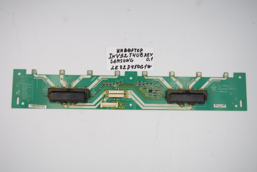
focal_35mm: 43
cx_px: 128
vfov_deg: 31.2
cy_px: 86
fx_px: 307
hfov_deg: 45.4
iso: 160
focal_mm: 16
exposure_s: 1/125
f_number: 5.6
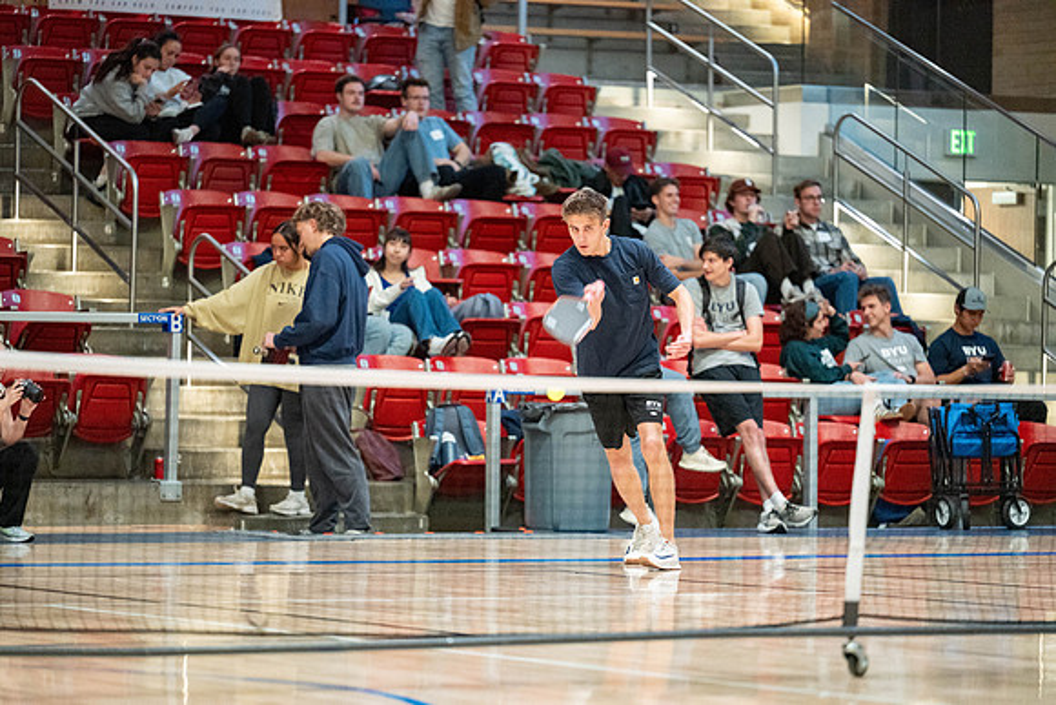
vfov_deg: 8.6
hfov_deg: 12.8
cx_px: 528
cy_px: 352
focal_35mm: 160
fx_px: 4694
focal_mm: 160
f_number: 2.8
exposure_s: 1/500
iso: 5000
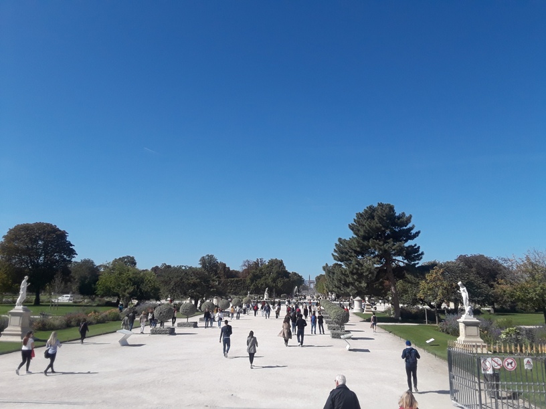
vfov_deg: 49.7
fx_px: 442
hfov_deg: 63.4
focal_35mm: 28
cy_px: 204
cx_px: 273
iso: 40
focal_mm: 2.9
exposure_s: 1/2141
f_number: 1.9
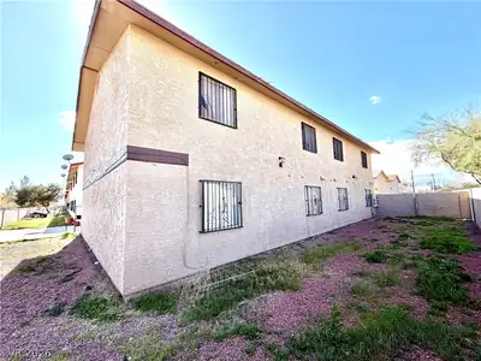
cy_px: 180
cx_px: 240
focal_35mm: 14
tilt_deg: +5.5
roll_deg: +1.4
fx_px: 195
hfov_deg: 102.1
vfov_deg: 85.7
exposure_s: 1/770
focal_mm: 2.22
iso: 40
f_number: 2.2
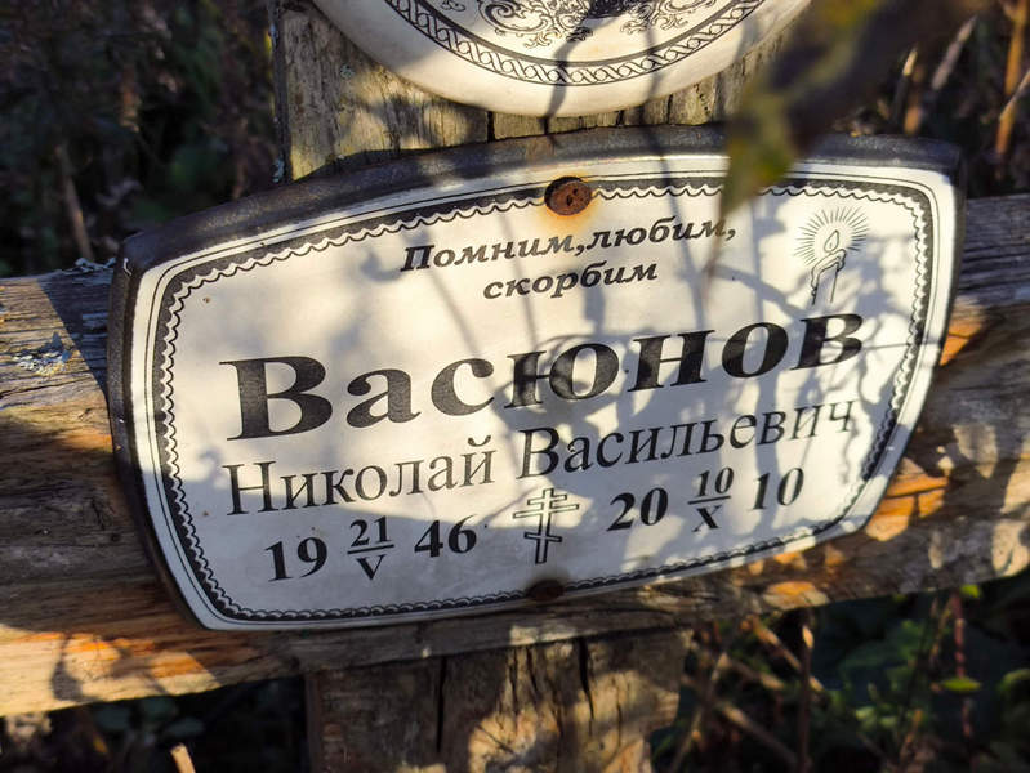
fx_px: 1488
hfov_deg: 38.2
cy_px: 386
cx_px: 515
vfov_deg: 29.1
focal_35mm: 50
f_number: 1.7
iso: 50
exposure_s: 1/690
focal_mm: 4.71
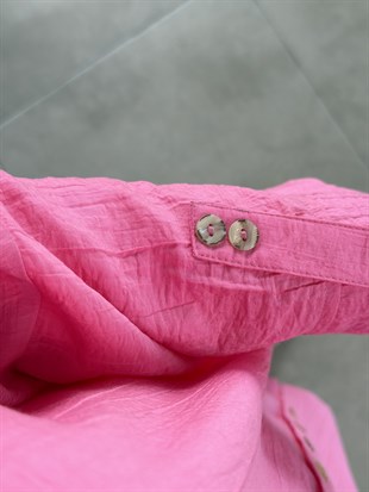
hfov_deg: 30.3
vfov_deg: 39.6
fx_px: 682
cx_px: 184
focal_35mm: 48
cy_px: 246
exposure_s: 1/269
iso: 64
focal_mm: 6.76
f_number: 1.78
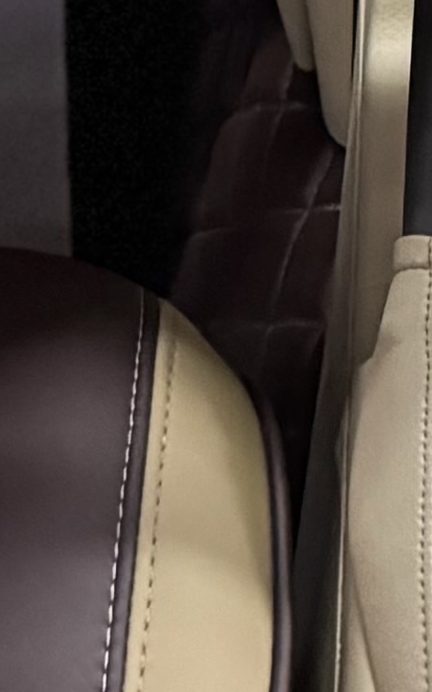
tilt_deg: -32.1
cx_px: 817
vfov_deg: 9.7
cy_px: -764
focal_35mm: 200
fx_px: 3770
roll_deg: -2.5
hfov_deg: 6.4
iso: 800
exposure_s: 1/50
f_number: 1.78
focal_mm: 6.76
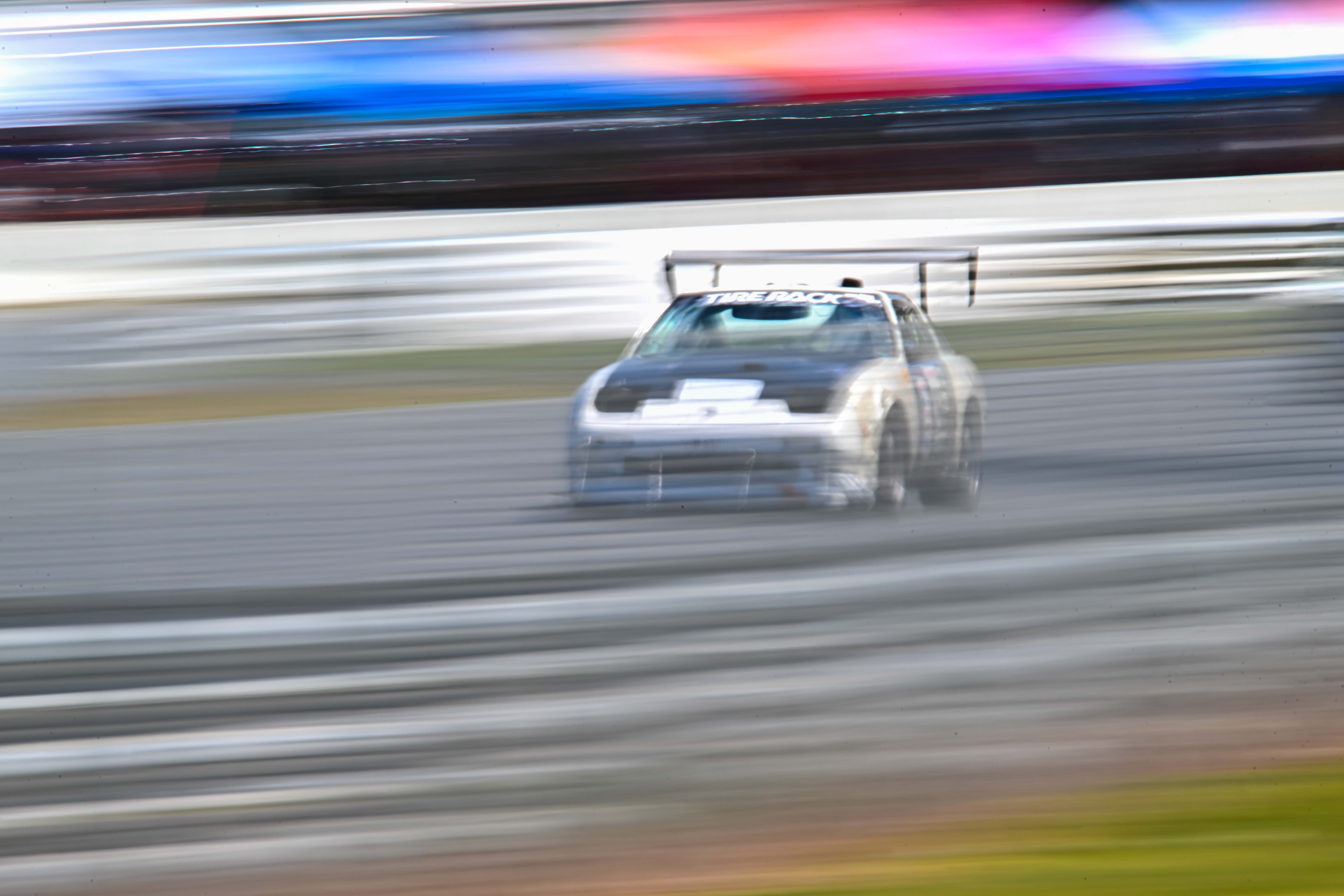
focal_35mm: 600
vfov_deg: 2.3
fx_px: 22398
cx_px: 672
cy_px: 448
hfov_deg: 3.4
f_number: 32
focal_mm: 600
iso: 32
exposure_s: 1/4
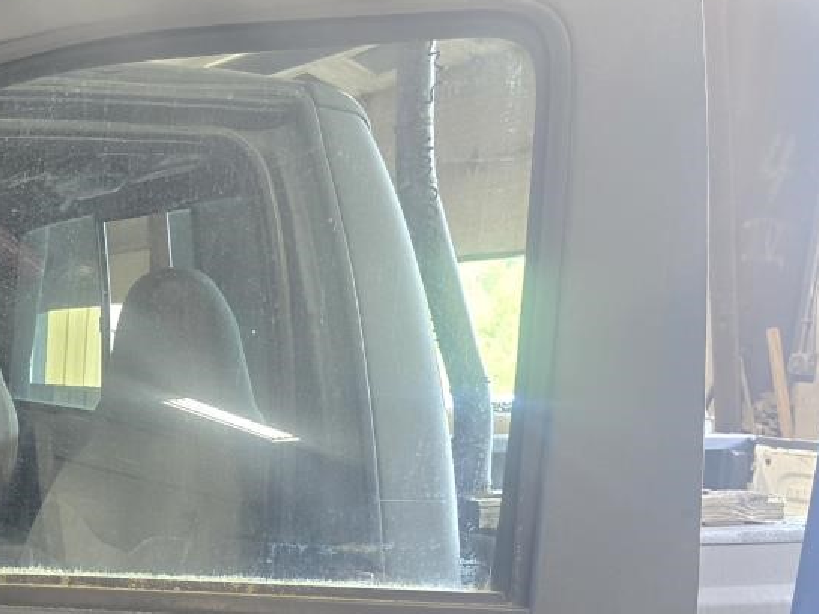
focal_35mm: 54
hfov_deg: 31.8
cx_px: -65
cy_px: 650
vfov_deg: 25.4
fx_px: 1278
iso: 800
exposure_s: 1/120
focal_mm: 6.3
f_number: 1.7
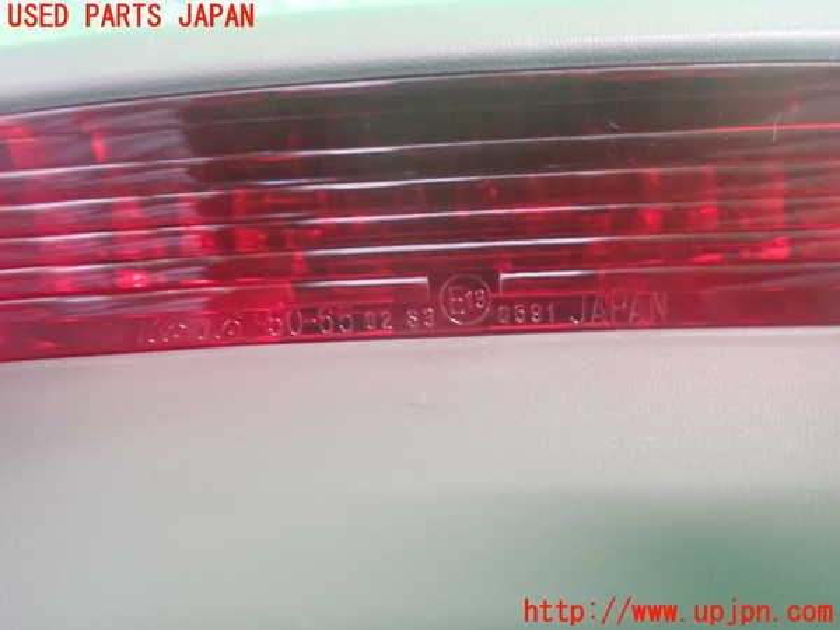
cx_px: 420
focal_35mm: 30
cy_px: 315
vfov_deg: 46.8
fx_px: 728
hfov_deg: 60.0
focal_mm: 5.4
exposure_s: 1/30
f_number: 2.3
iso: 1250
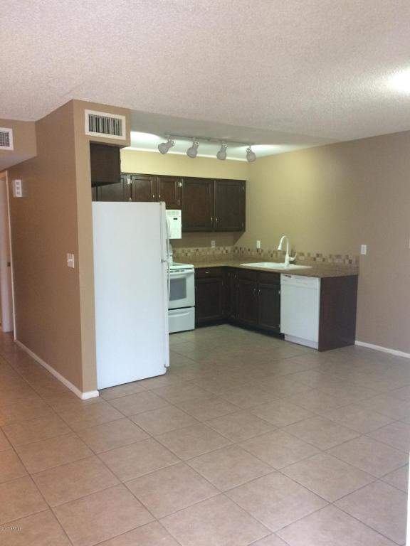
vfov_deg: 61.7
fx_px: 458
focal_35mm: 29
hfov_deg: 48.2
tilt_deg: -4.6
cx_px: 205
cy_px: 273
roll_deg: +1.0
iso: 160
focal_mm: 4.15
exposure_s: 1/30
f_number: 2.2
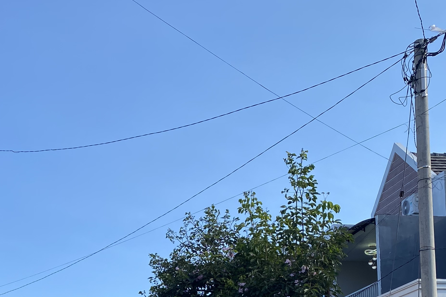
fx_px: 731
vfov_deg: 21.6
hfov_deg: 33.2
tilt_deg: +8.1
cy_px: 337
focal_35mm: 59
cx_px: 104
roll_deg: -0.6
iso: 32
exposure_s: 1/1504
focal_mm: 4.25
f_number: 1.8
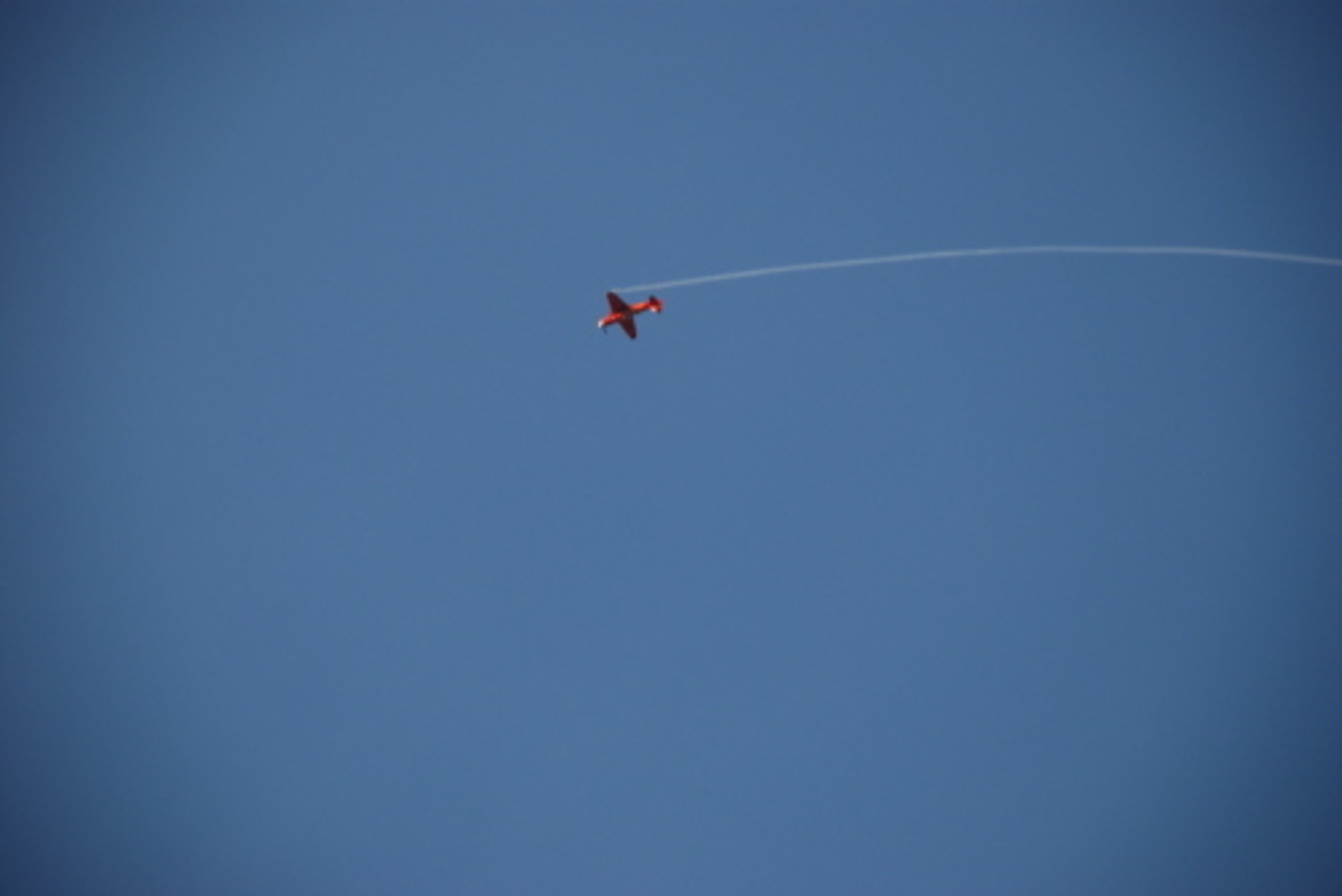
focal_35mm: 202
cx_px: 671
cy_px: 448
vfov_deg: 6.8
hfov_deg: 10.2
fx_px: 7553
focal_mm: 135
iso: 200
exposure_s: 1/400
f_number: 5.6
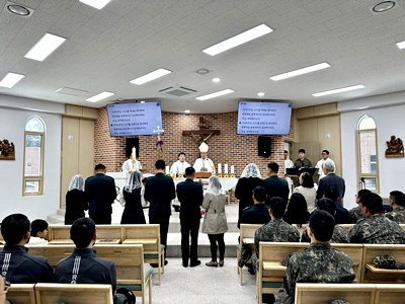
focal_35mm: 24
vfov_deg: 56.8
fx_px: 281
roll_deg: -0.1
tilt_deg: +3.6
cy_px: 152
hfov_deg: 71.6
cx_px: 202
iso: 80
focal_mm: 6.86
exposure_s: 1/100
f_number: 1.78
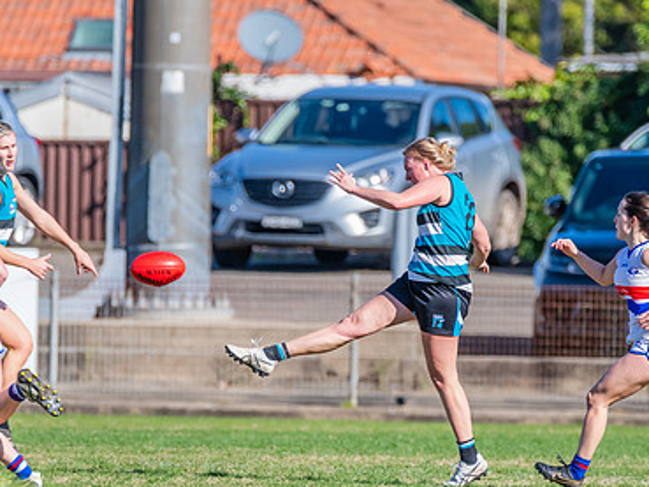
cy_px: 324
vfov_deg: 1.4
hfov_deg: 1.9
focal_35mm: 1062
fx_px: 19917
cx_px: 375
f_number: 8
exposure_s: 1/1600
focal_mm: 550
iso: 800
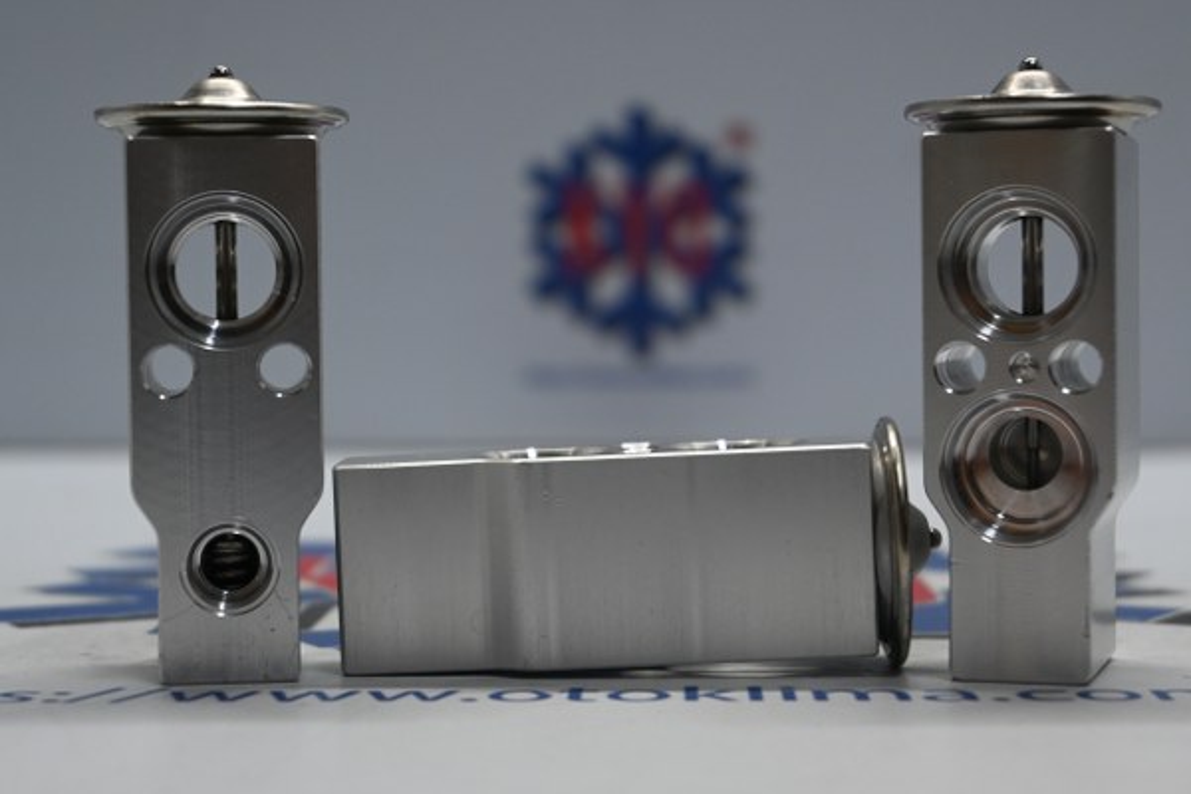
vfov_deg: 18.2
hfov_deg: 27.0
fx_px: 2481
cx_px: 596
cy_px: 397
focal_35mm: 75
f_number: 6.3
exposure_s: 1/80
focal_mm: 50
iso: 1000
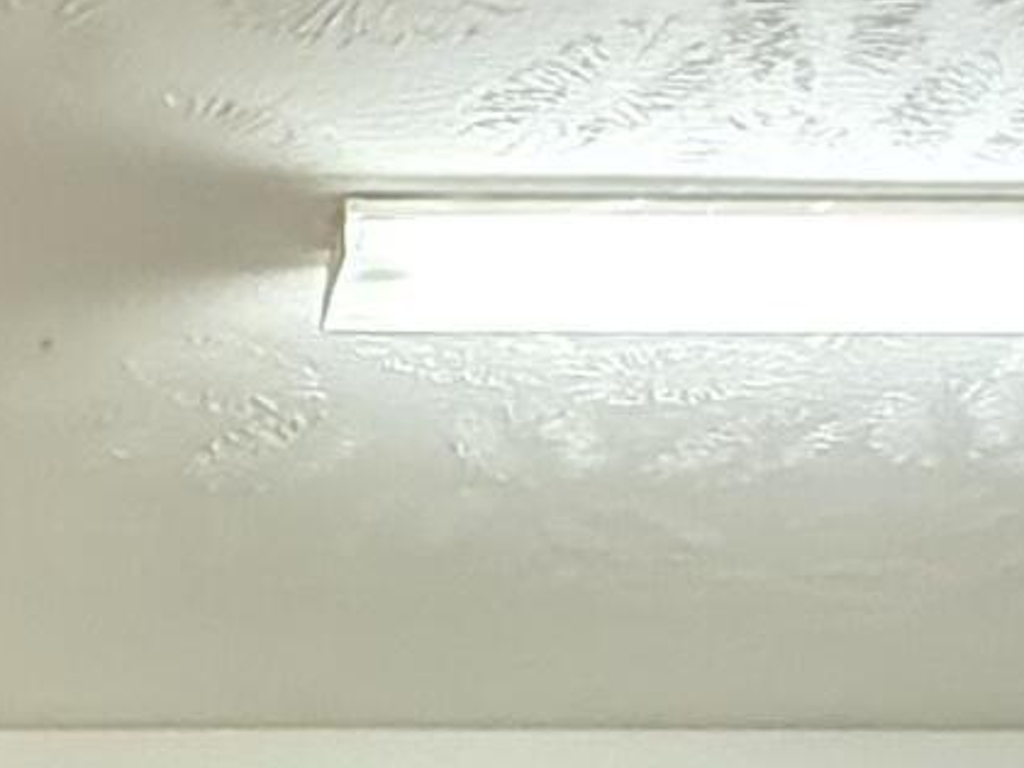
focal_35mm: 100
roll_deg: +0.2
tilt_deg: -3.4
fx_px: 2958
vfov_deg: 12.1
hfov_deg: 19.0
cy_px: 1797
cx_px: -24
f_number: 2.2
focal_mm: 2.22
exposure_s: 1/60
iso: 1000
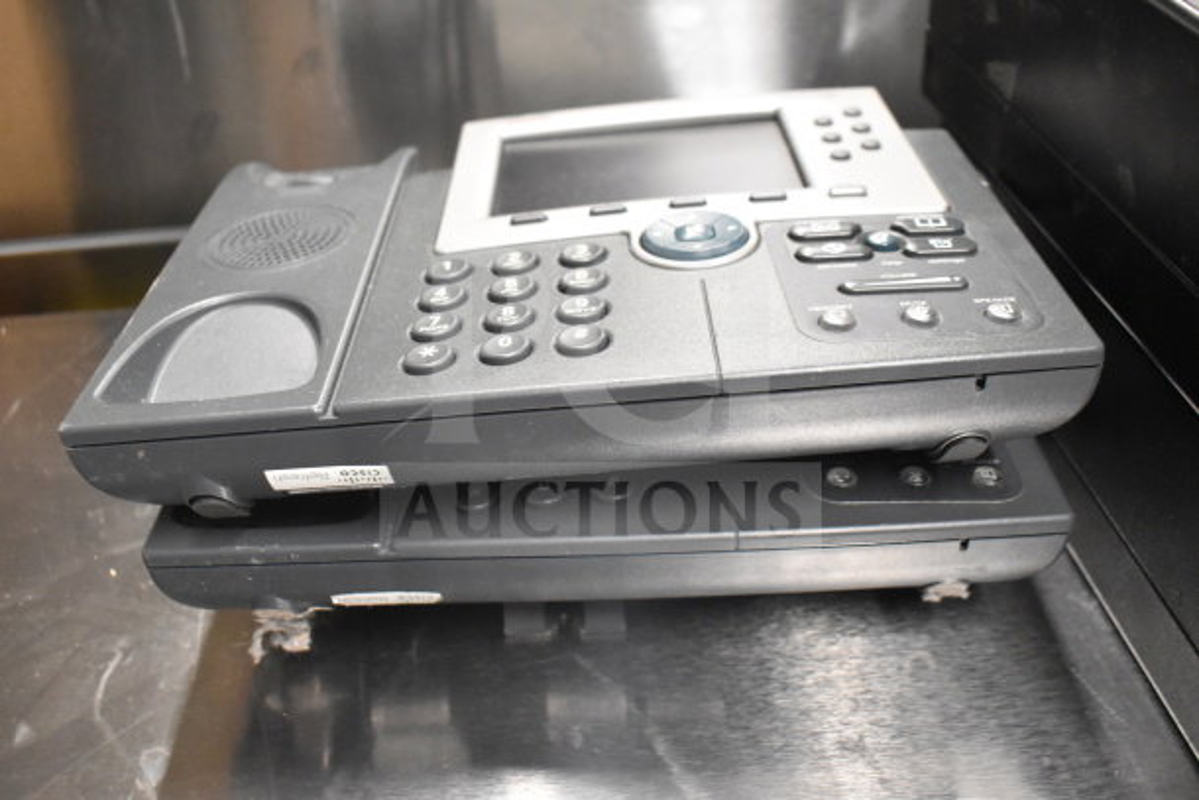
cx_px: 600
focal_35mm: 36
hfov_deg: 53.1
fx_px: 1199
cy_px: 400
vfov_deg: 36.9
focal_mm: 24
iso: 4500
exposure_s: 1/40
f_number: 4
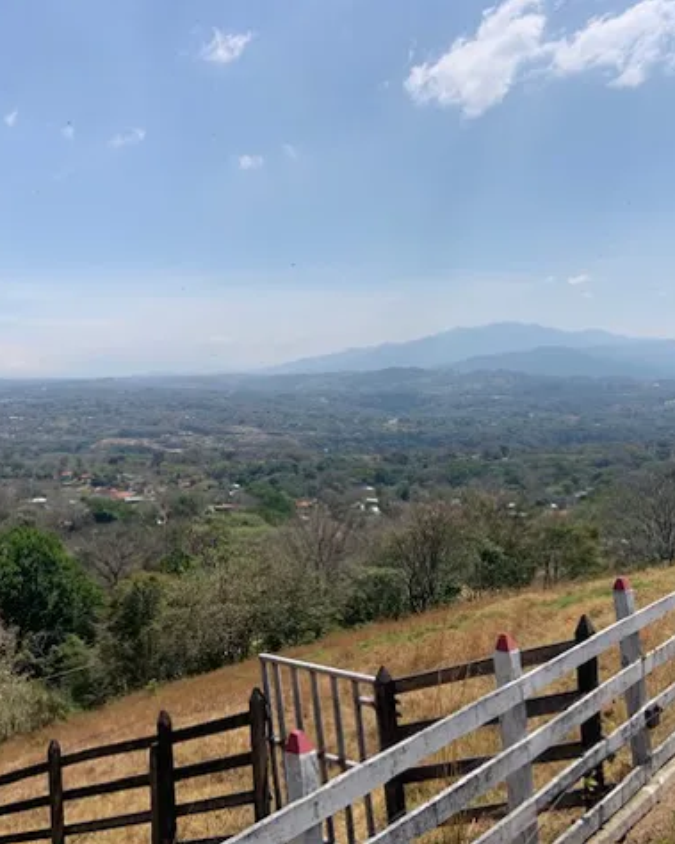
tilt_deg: -2.8
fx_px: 849
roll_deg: +2.6
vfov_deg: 52.9
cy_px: 422
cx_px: 334
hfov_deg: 43.3
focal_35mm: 34
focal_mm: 4.25
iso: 25
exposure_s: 1/3401
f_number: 1.8
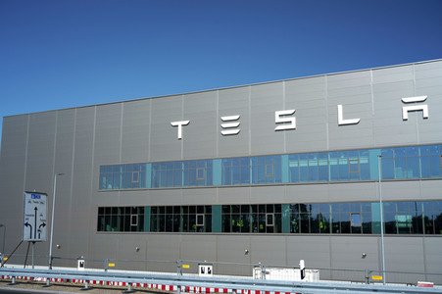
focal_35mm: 39
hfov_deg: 49.6
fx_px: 478
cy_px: 147
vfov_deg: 34.2
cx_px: 221
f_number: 8
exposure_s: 1/200
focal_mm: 39
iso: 100
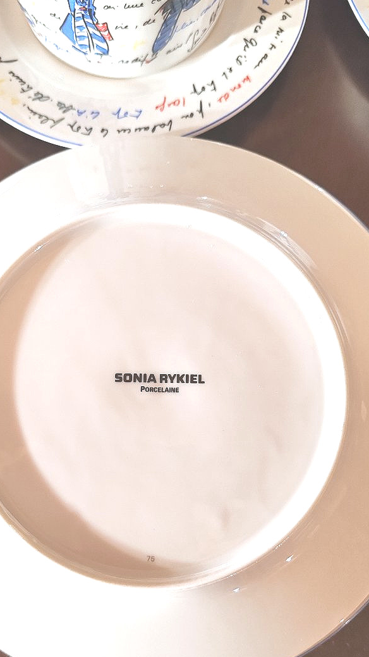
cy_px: 375
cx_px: 157
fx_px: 591
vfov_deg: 57.8
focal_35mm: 34
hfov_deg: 34.6
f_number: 1.9
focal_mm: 6.12
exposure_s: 1/100
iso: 640
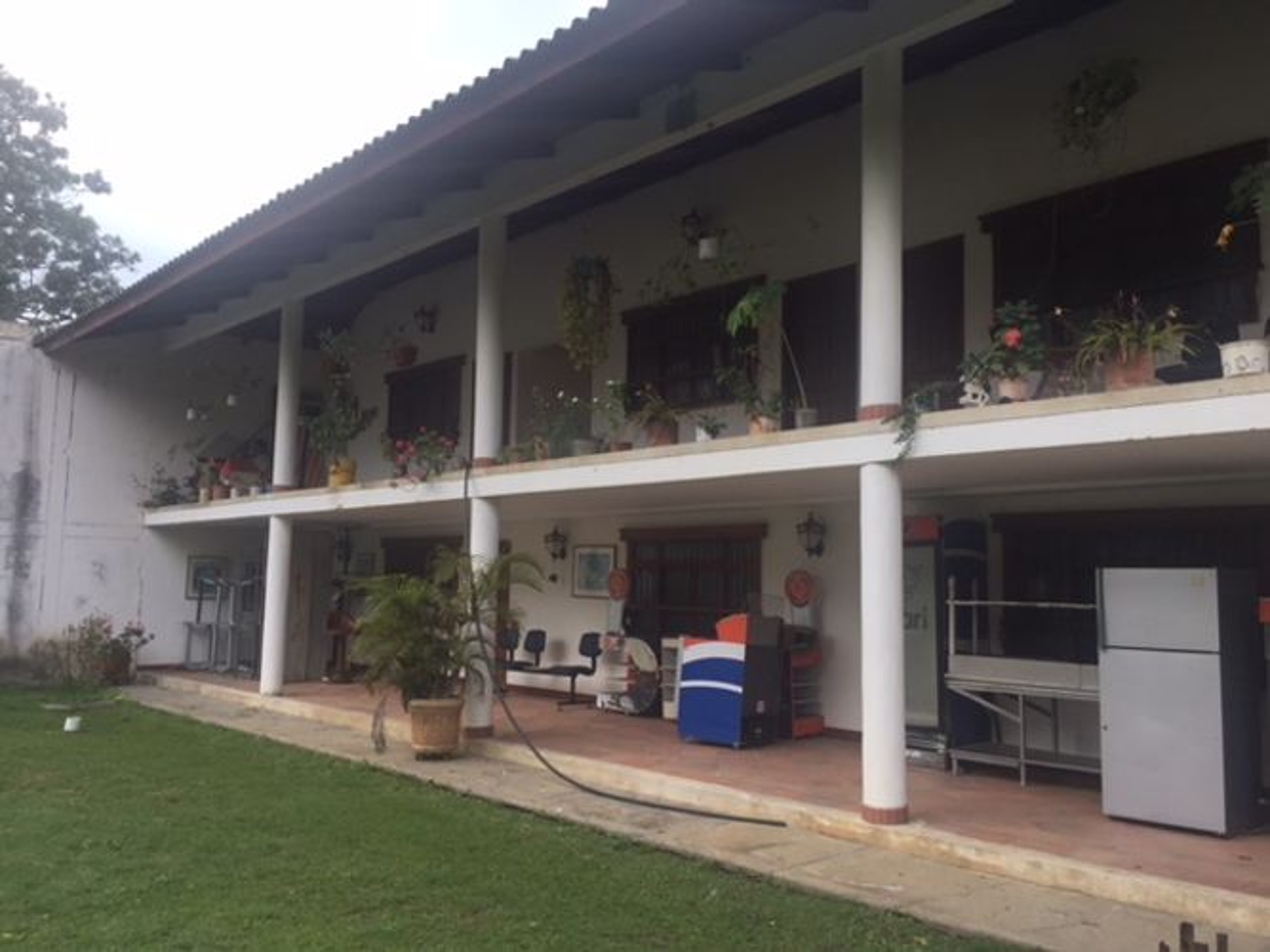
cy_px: 476
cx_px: 635
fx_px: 1064
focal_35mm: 29
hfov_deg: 61.7
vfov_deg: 48.2
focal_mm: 4.15
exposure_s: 1/384
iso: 32
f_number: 2.2
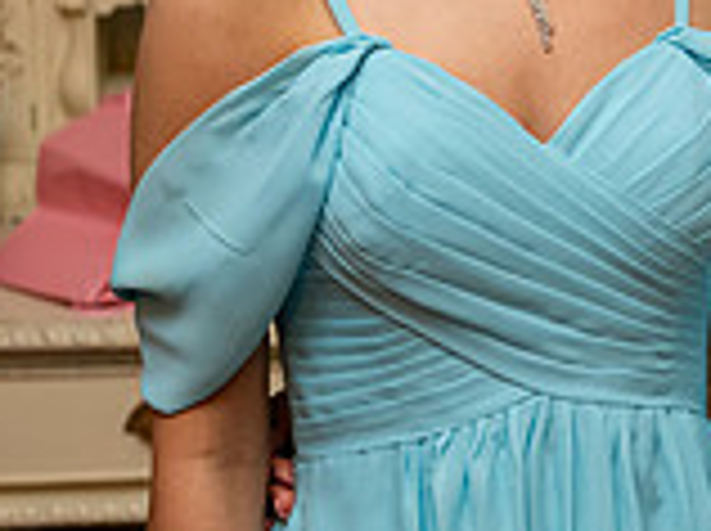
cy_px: -43
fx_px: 3261
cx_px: 846
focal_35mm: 159
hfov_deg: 12.2
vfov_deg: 9.2
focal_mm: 45
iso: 640
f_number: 3.5
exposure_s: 1/160
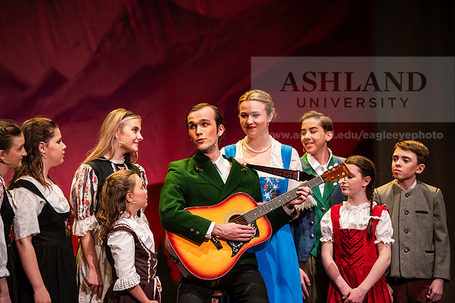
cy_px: 152
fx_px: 1896
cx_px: 228
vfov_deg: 9.2
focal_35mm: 150
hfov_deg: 13.7
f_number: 3.5
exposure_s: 1/250
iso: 3200
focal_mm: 150
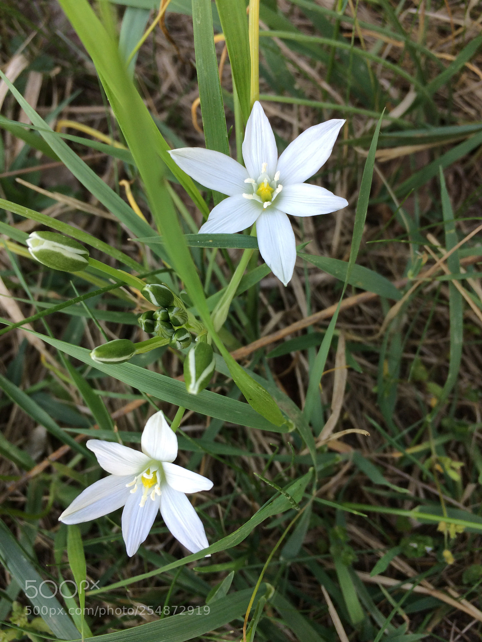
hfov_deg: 48.2
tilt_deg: -82.4
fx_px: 538
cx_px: 241
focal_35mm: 29
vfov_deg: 61.7
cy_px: 321
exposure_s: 1/127
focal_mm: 4.15
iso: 32
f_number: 2.2
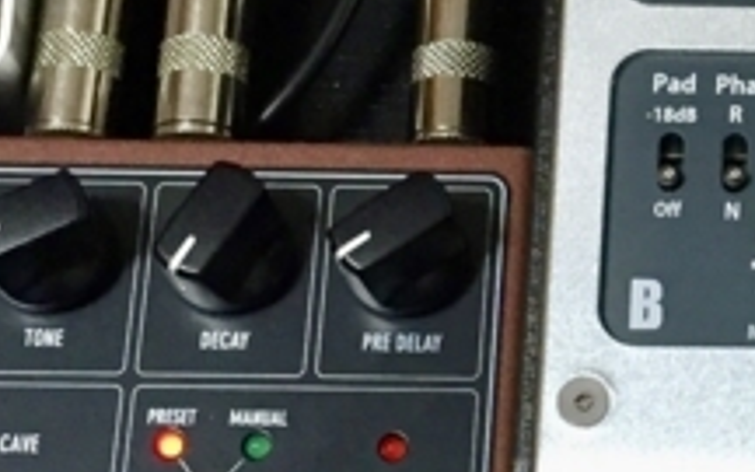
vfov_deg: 9.0
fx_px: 3004
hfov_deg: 13.9
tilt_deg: -67.8
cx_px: 930
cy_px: 63
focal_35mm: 146
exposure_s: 1/30
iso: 125
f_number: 2.2
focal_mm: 4.15
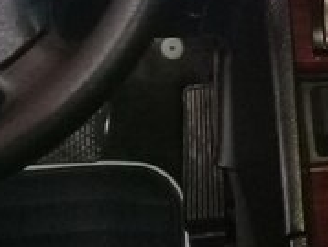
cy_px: -131
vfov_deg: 12.4
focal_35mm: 114
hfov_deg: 16.3
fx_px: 1082
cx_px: 432
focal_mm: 3.3
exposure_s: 1/40
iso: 160
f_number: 2.2
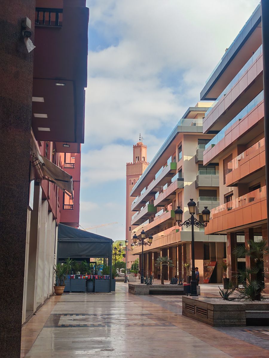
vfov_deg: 39.7
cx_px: 134
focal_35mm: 48
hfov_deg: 30.3
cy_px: 179
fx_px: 497
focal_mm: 6.83
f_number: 2
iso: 50
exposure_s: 1/1800
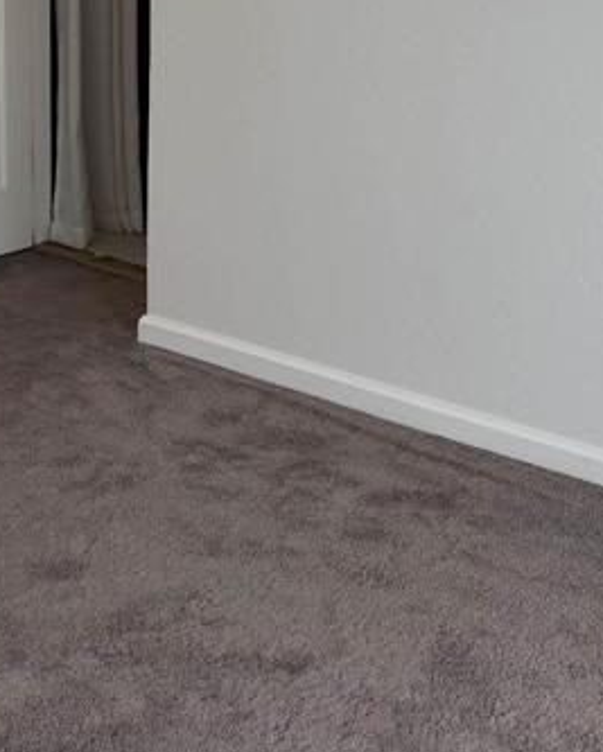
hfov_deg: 20.6
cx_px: 5
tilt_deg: -8.2
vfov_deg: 25.2
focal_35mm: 72
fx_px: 1604
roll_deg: +0.7
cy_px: 11
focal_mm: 6.76
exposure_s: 1/182
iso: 100
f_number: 1.78
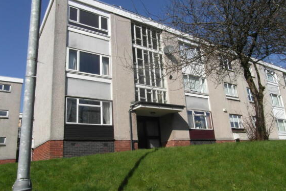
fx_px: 206
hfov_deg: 69.4
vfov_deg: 49.5
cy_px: 100
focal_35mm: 26
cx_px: 147
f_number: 7.3
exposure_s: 1/250
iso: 80
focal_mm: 4
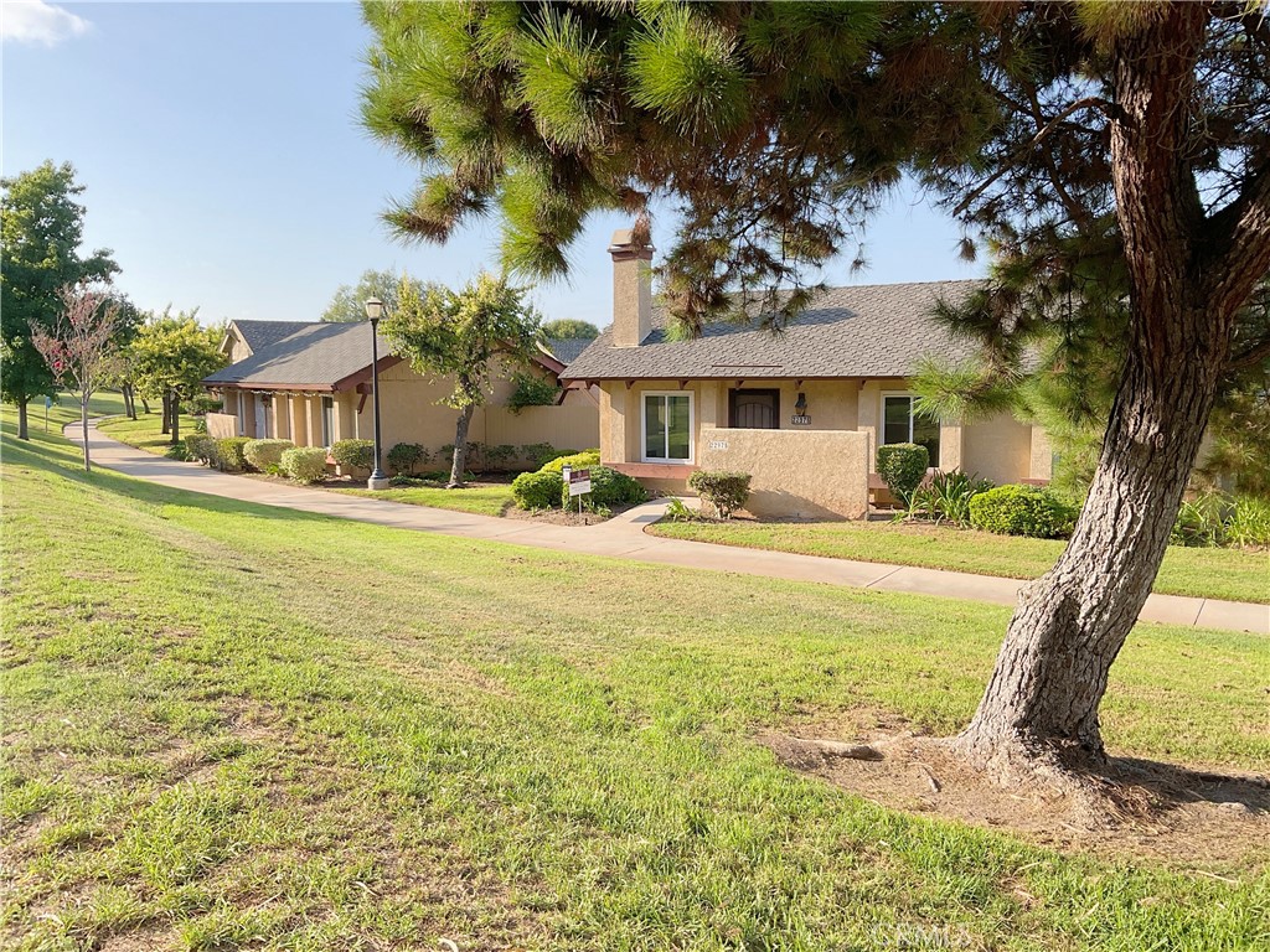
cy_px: 476
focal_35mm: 29
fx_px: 1064
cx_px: 635
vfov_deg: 48.2
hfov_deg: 61.7
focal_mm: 3
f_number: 1.8
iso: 16
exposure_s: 1/709
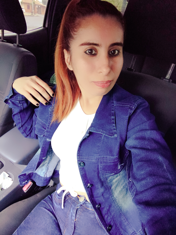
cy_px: 118
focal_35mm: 22
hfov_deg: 61.1
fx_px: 149
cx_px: 88
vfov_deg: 76.4
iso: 3502
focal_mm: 2.87
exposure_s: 1/50
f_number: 2.2
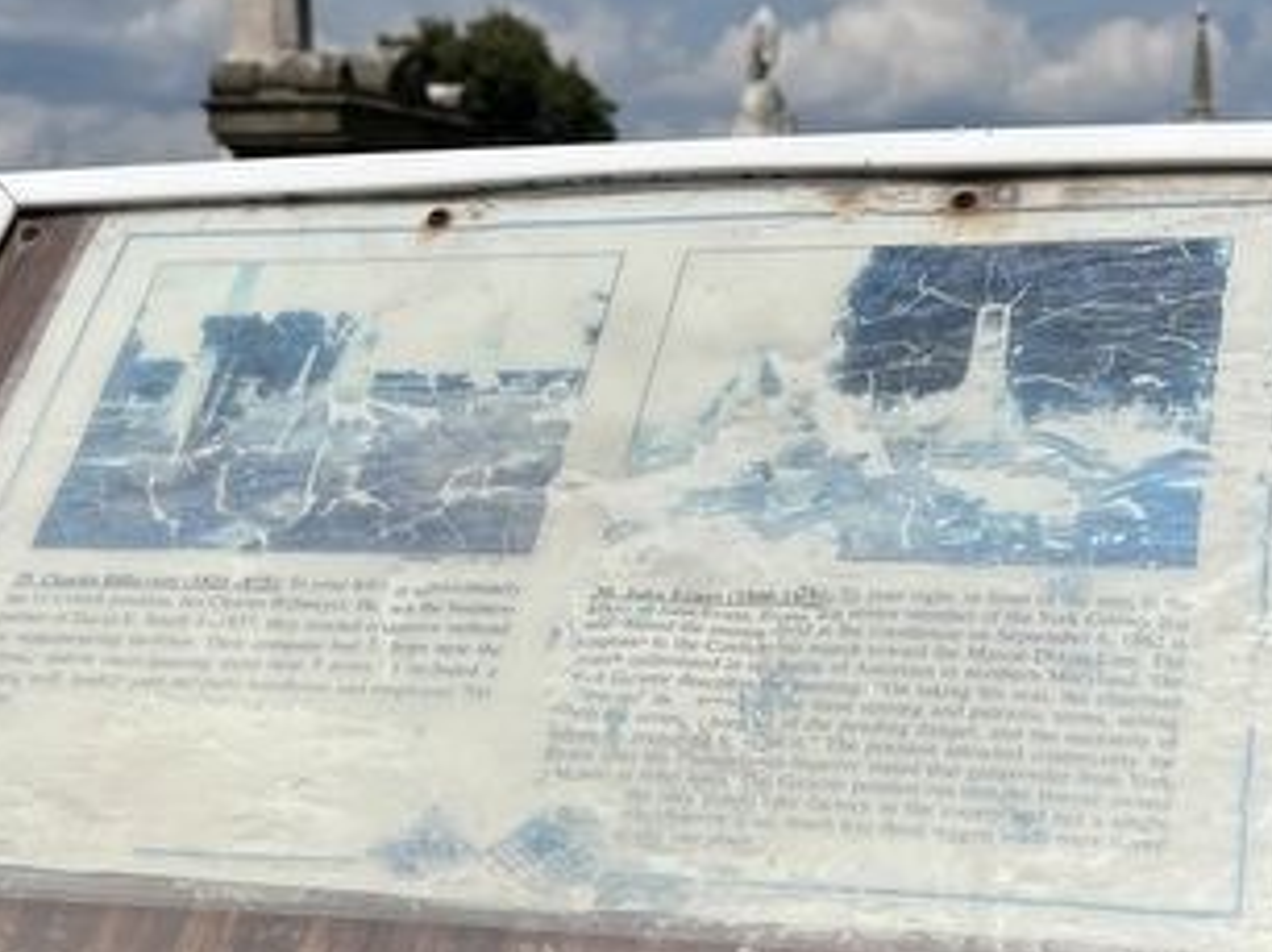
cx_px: 632
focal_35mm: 68
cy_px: 561
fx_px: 2497
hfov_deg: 28.6
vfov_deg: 21.6
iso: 50
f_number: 1.6
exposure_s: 1/13333
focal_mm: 5.1
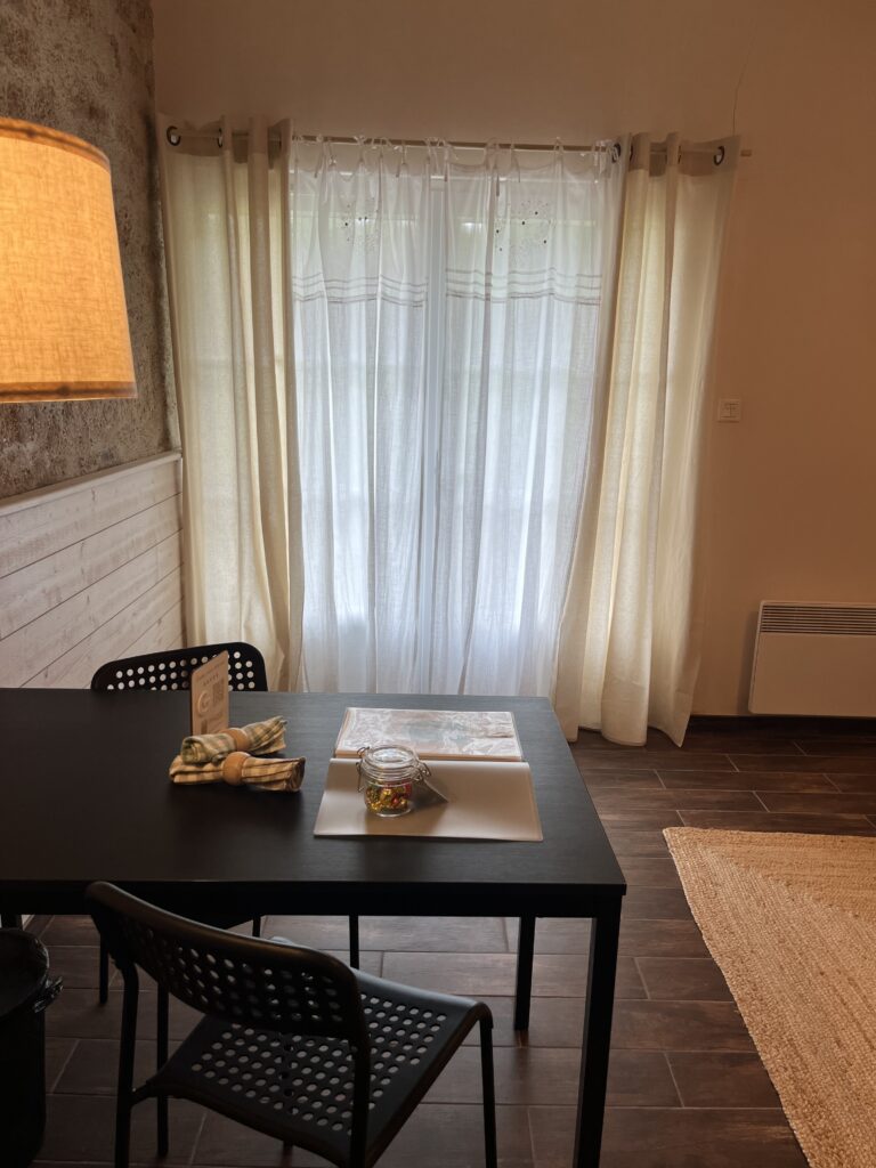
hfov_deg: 53.1
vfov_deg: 67.3
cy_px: 584
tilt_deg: -13.5
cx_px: 438
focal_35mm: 26
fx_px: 877
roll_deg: -1.8
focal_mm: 5.1
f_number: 1.6
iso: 40
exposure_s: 1/100
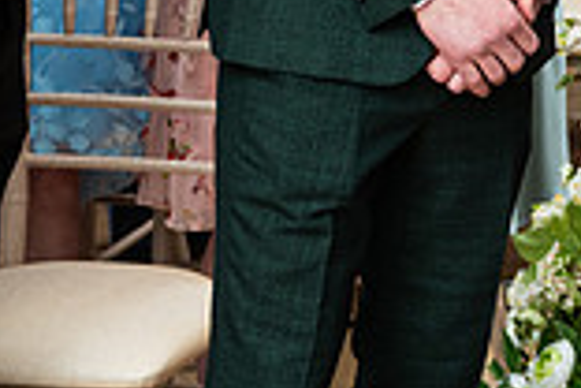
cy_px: -323
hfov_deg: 10.1
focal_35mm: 193
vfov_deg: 6.9
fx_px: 3115
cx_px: 1009
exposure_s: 1/200
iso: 400
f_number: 3.5
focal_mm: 52
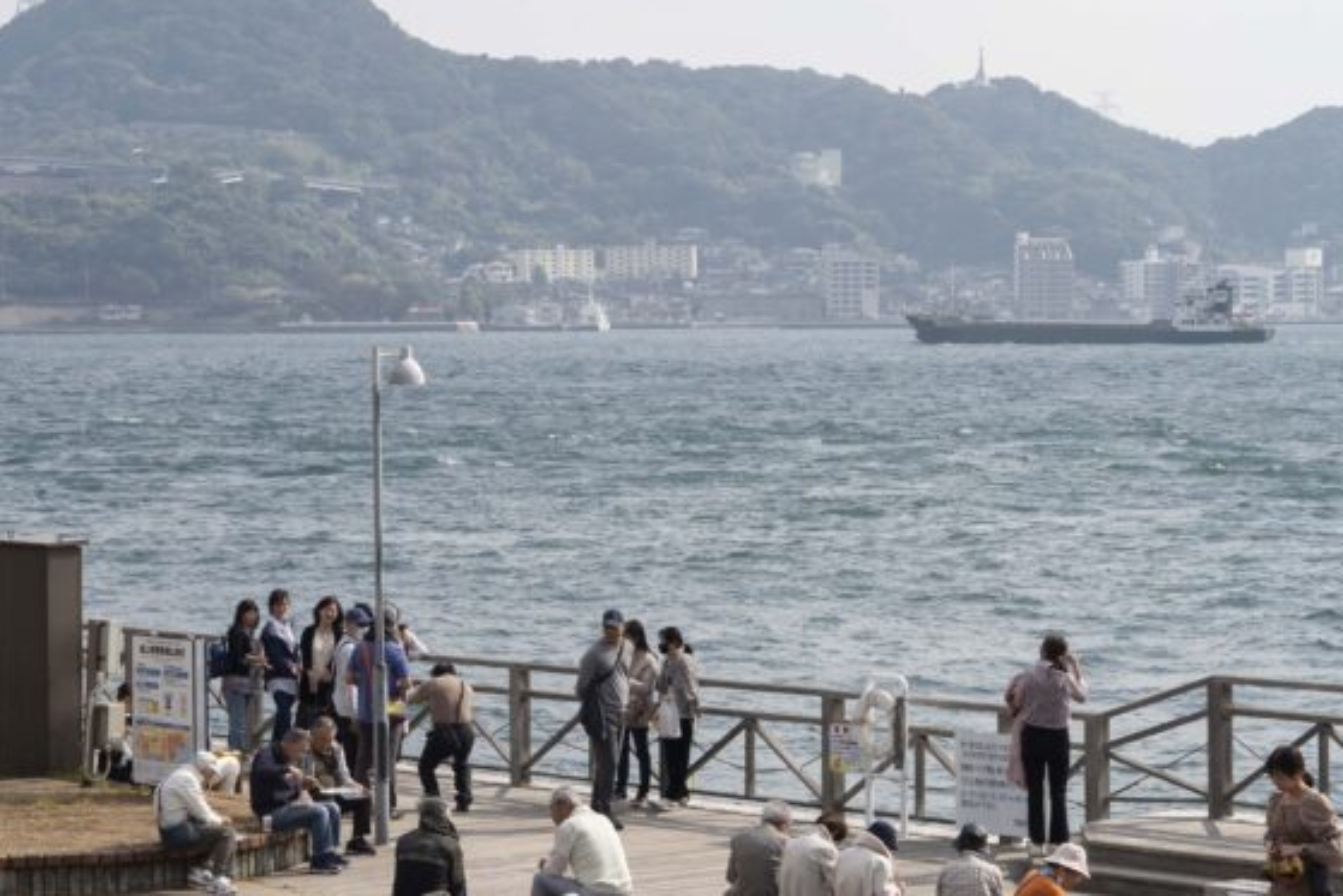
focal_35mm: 110
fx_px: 4104
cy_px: 410
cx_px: 610
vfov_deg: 12.5
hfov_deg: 18.6
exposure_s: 1/160
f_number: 11
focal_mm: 60
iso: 100
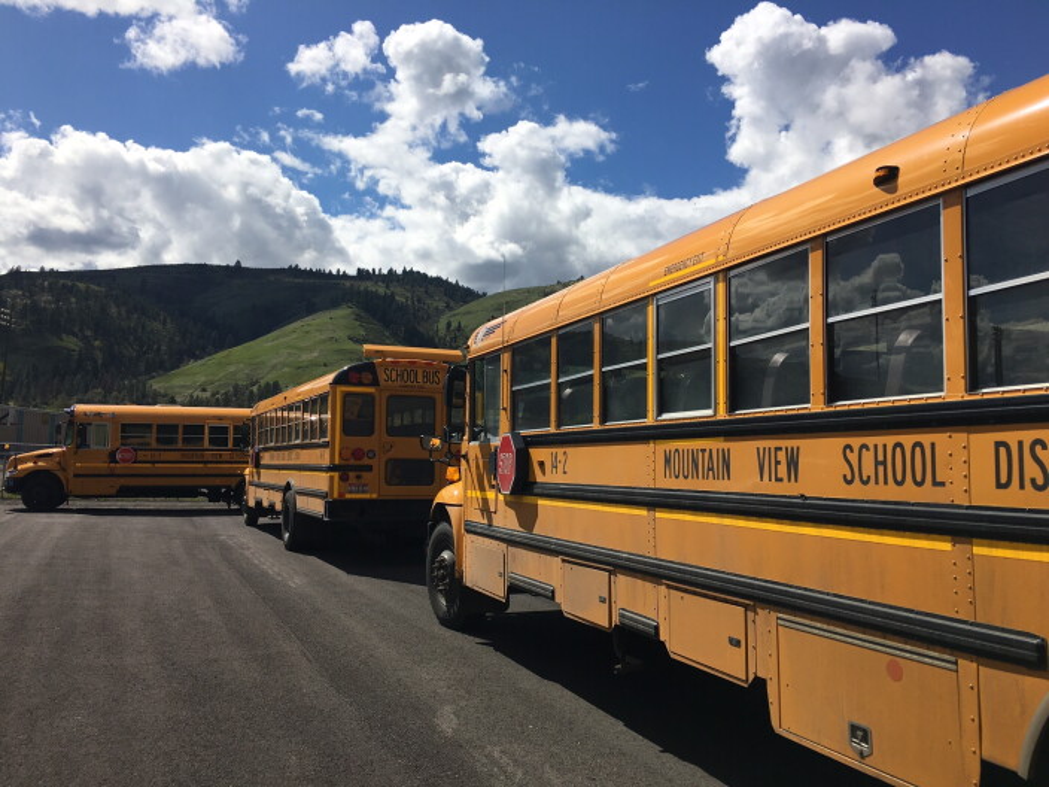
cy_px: 394
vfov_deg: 48.2
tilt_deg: +4.7
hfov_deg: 61.7
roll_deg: -2.5
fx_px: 879
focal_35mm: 29
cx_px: 524
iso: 25
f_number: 2.2
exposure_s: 1/2959
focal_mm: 4.15
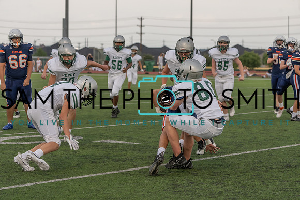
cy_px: 100
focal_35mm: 109
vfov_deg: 12.6
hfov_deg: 18.8
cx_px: 150
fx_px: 909
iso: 1250
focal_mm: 109
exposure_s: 1/1000
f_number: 5.6
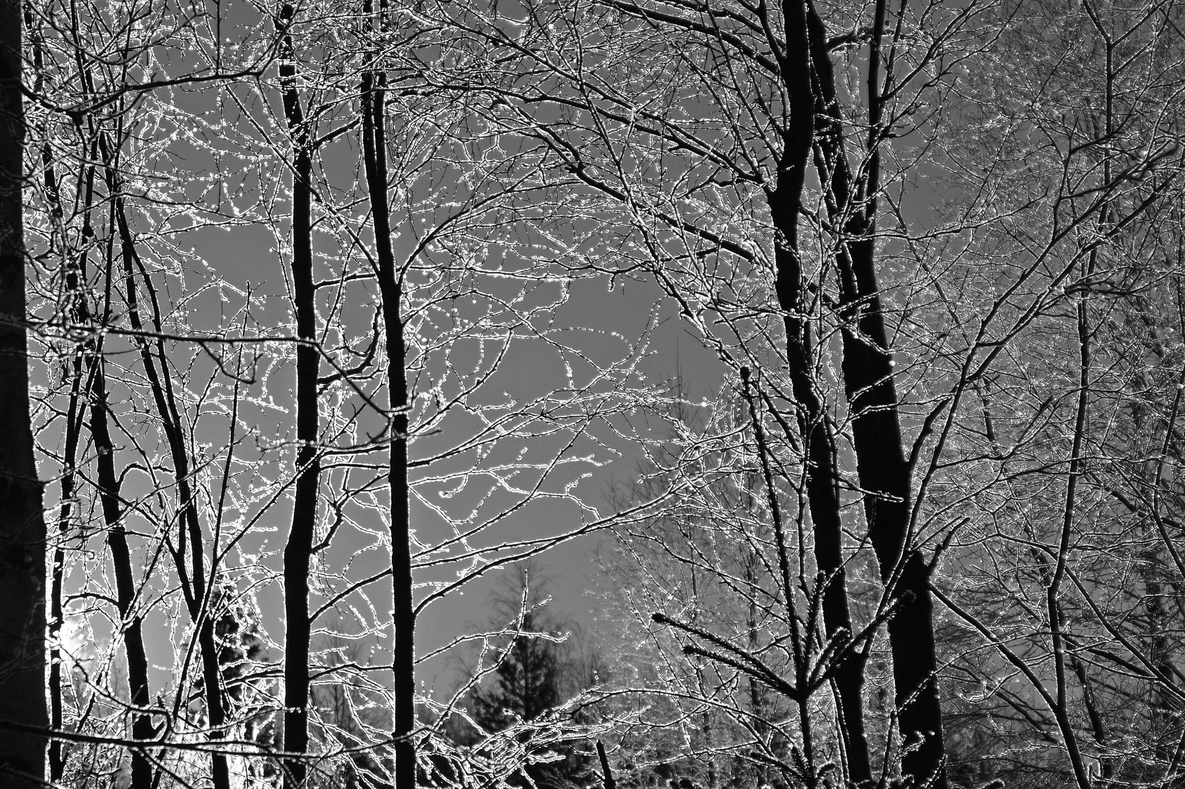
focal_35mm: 105
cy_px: 394
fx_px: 3454
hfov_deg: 19.5
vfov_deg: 13.0
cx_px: 592
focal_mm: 70
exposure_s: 1/1000
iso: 100
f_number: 7.1
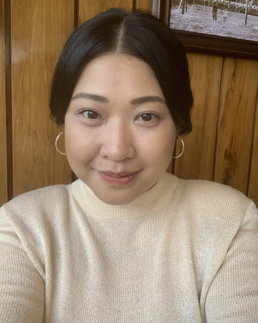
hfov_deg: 43.3
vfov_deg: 52.8
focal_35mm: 34
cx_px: 131
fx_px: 325
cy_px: 149
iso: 250
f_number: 2.2
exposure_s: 1/60
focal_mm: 2.87
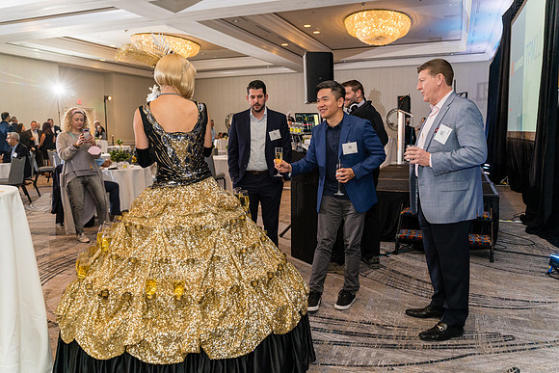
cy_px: 186
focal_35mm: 28
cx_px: 280
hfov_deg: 65.5
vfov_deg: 46.4
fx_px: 435
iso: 1600
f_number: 3.5
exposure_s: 1/200
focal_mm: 28
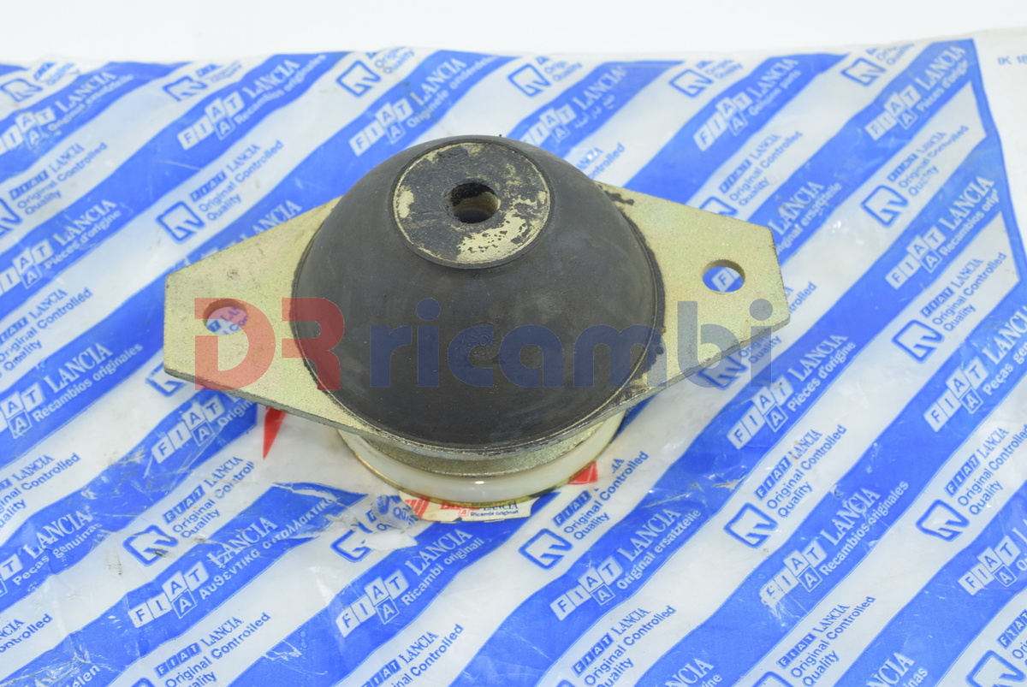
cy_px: 344
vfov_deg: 22.7
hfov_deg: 33.4
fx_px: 1714
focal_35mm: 60
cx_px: 514
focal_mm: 40
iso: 250
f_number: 11
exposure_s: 1/60
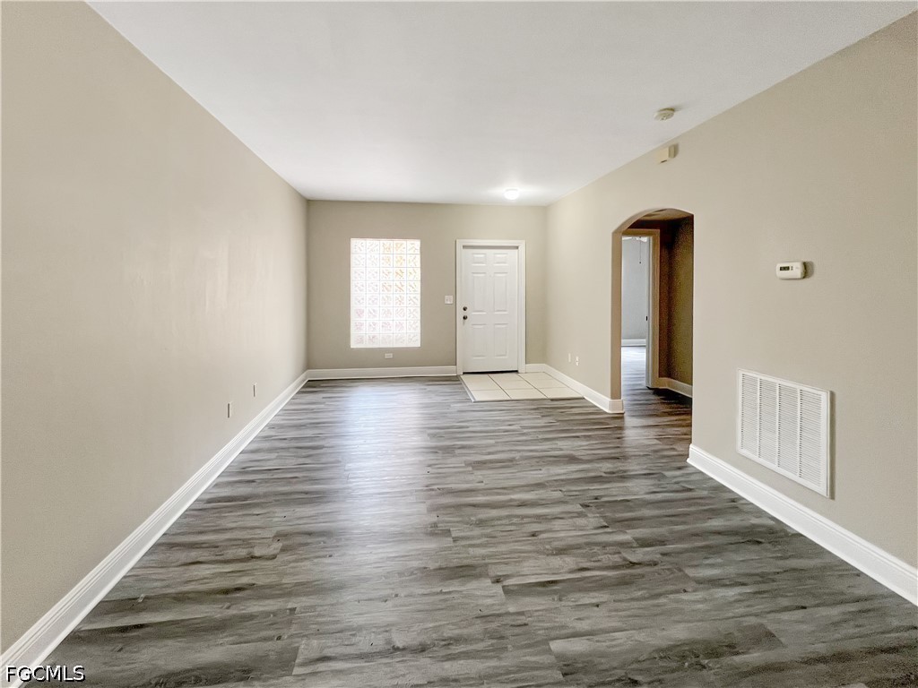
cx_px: 459
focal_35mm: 13
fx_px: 345
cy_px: 344
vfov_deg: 89.9
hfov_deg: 106.2
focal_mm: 1.57
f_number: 1.8
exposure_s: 1/120
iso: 250
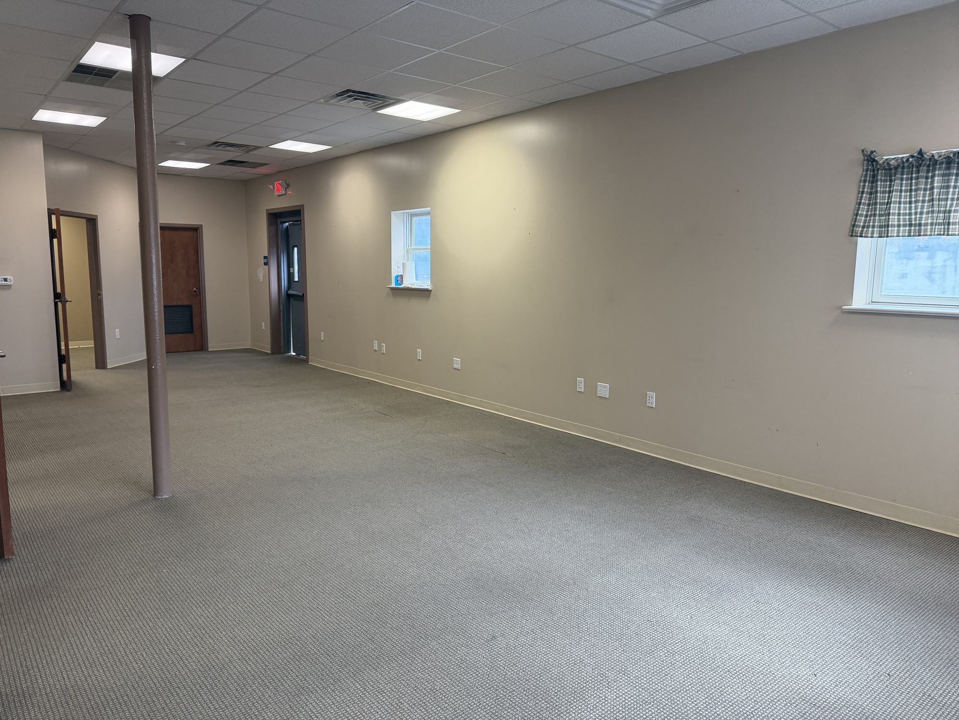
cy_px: 360
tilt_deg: -7.5
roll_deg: -0.1
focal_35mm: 24
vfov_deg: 56.8
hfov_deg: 71.6
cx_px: 480
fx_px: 665
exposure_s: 1/120
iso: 320
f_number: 1.78
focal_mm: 6.76
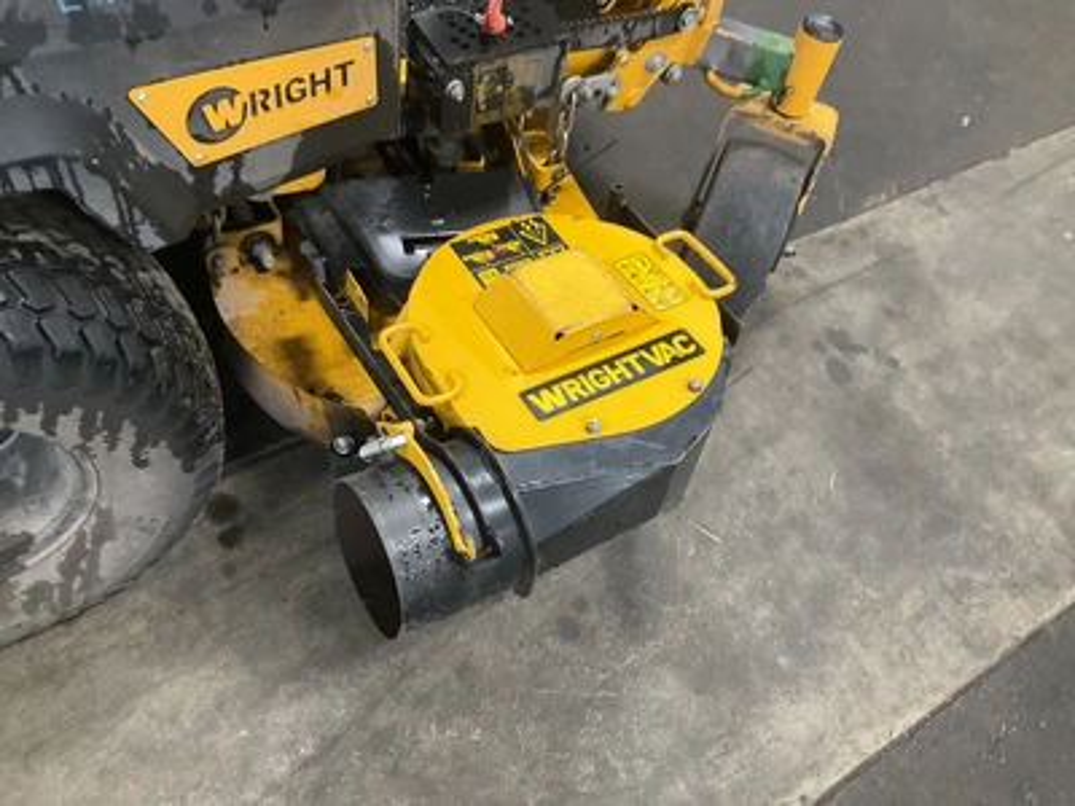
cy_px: 403
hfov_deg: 61.7
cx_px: 538
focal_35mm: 29
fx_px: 901
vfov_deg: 48.2
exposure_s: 1/40
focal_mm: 3
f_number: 1.8
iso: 250
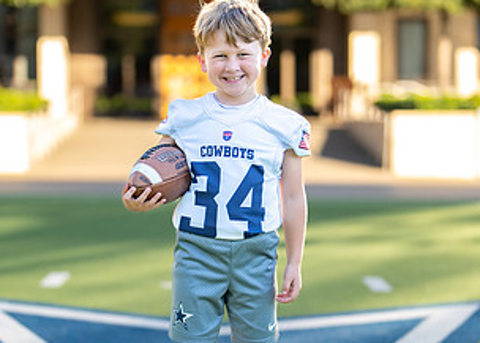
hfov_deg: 17.7
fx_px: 1540
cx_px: 229
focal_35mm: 113
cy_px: 218
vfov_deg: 12.7
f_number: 1.2
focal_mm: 50
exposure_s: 1/1600
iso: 100
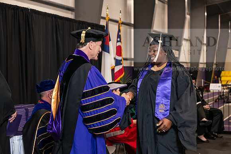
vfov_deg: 19.5
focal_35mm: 70
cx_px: 116
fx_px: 449
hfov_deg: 28.8
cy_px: 77
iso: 2000
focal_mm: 70
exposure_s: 1/125
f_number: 5
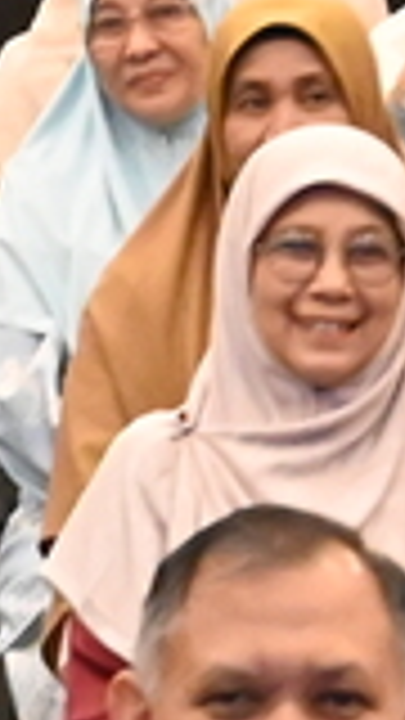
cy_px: 513
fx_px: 10386
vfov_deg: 4.0
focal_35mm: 544
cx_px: -585
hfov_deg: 2.2
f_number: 5
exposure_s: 1/100
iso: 10000
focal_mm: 55
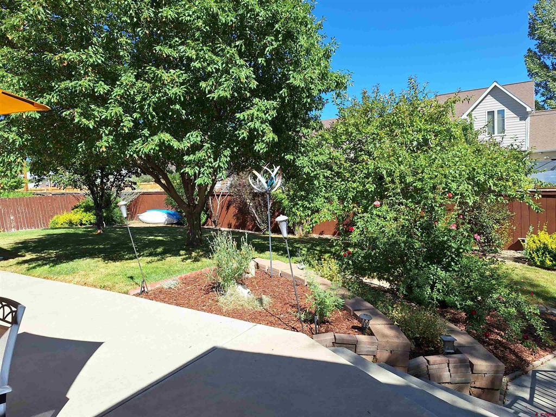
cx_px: 278
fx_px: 369
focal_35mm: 23
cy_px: 208
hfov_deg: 73.9
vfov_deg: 58.9
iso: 40
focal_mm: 5.54
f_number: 1.8
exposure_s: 1/2141
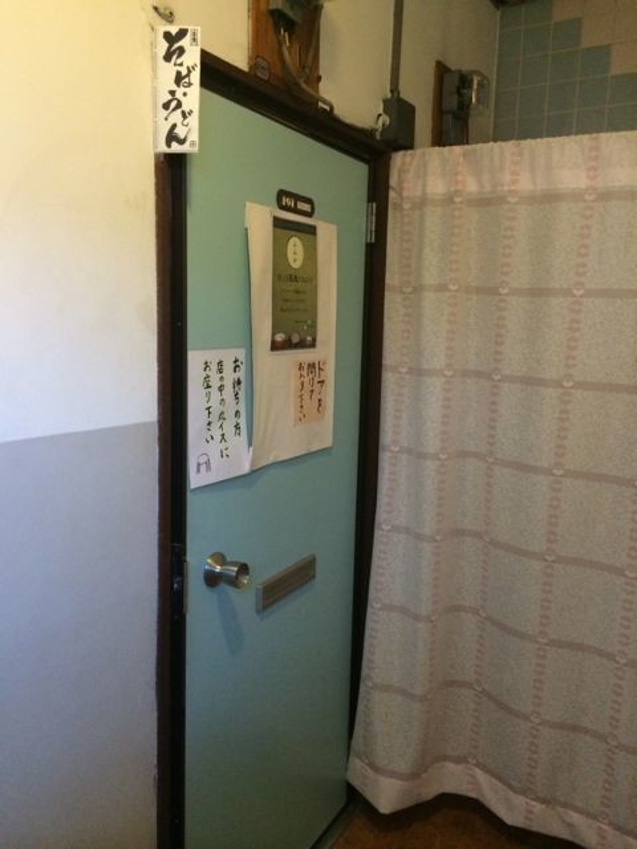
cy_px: 424
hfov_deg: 46.8
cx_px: 318
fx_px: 736
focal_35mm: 30
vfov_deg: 60.0
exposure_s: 1/30
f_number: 2.2
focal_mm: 4.12
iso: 320
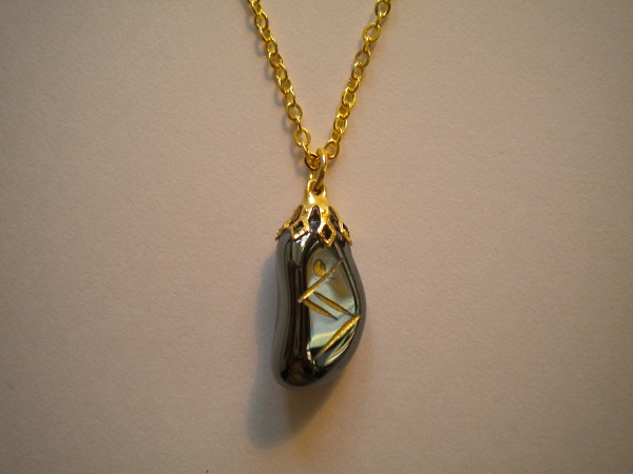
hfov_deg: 45.8
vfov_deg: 35.1
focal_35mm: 41
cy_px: 237
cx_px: 316
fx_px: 750
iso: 237
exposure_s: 1/60
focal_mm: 7.4
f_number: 3.5
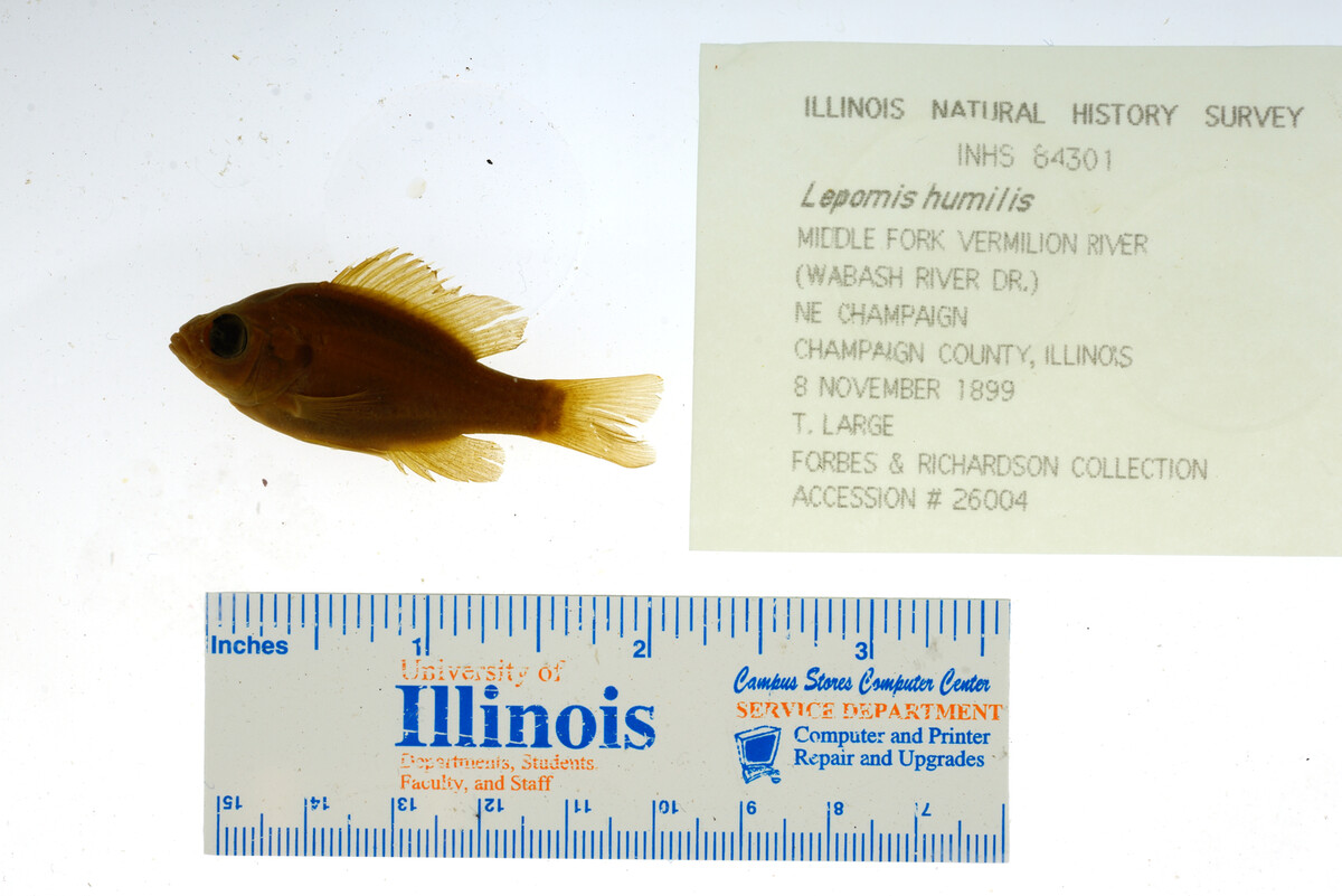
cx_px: 671
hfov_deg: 33.4
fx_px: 2237
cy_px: 448
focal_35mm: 60
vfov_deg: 22.6
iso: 100
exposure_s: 1/200
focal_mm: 60
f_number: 10
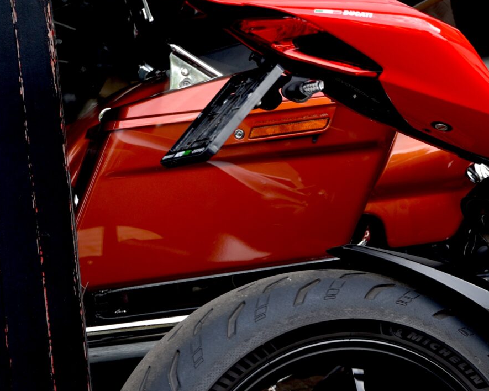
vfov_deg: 9.5
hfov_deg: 11.4
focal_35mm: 163
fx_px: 2359
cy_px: 280
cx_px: 681
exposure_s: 1/100
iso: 200
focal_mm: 60
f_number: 5
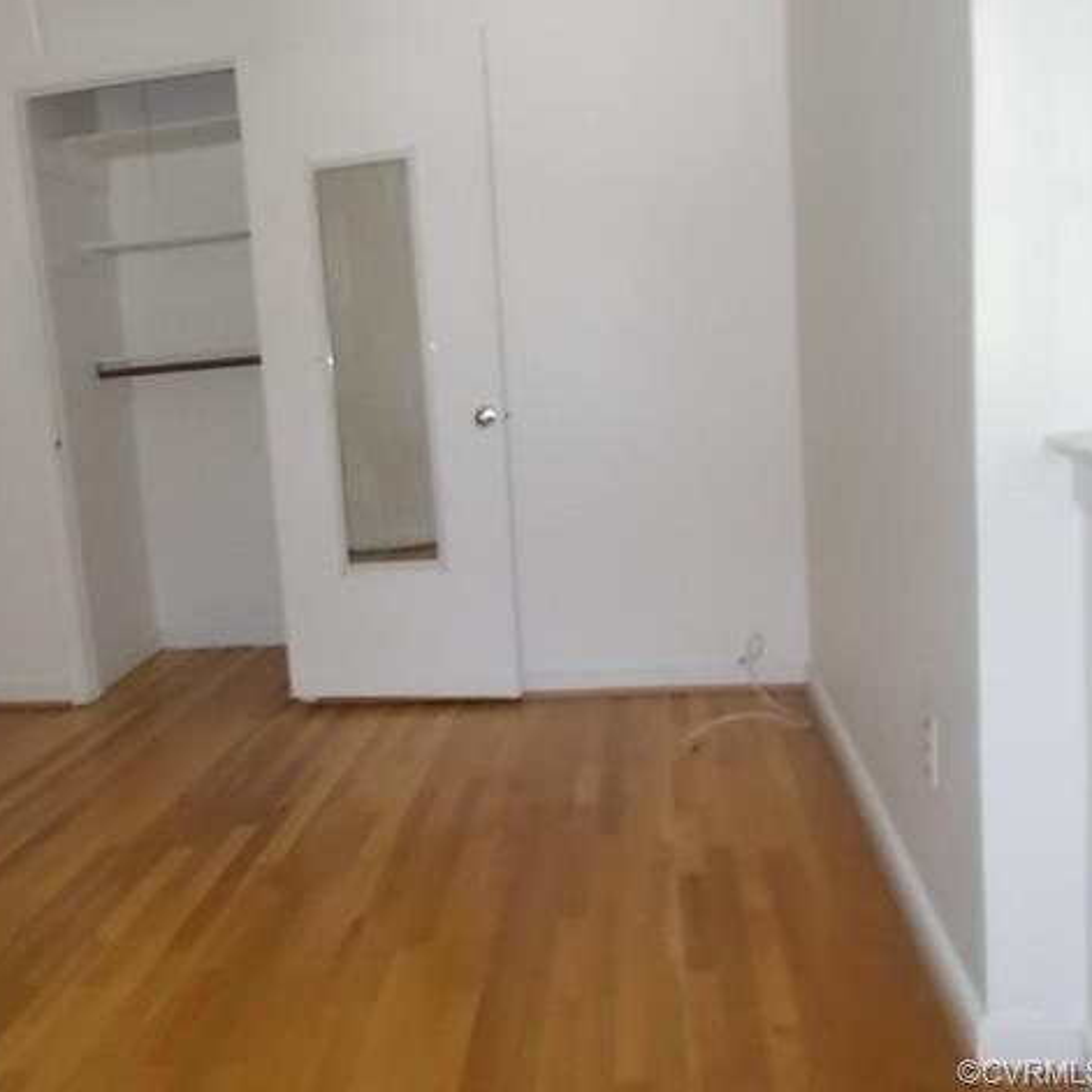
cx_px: 378
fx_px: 1285
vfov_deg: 46.0
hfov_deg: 45.5
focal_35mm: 36
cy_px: 538
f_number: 3.4
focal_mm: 5.3
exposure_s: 1/25
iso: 200
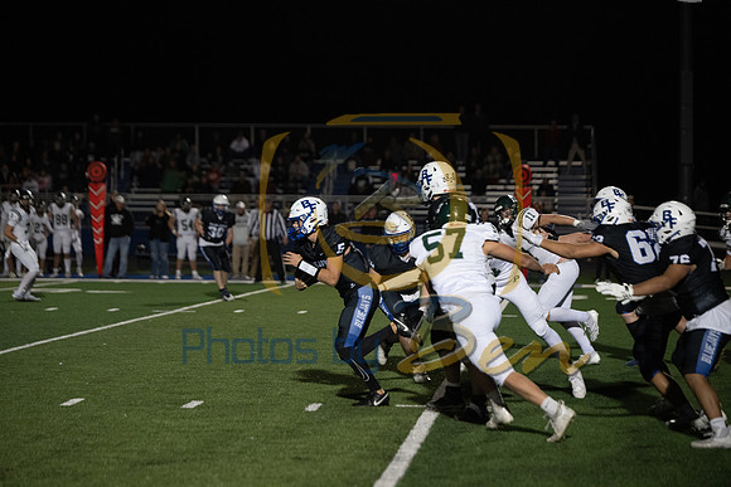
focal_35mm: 120
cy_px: 244
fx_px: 2437
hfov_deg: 17.1
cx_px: 366
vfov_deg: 11.4
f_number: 2.8
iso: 4000
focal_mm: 120
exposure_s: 1/1250
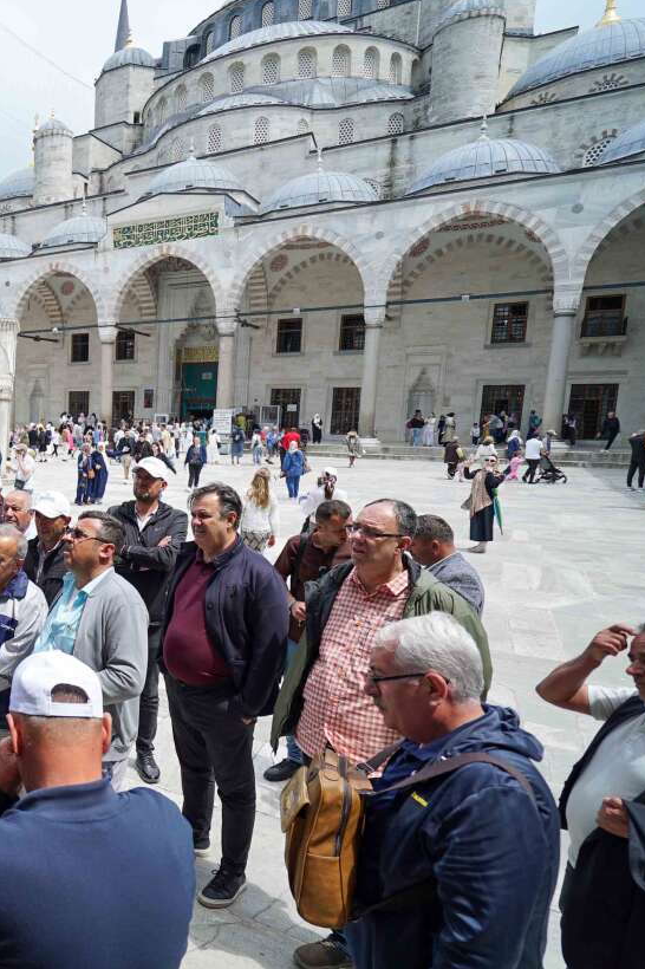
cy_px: 502
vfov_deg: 71.5
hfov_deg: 39.6
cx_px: -97
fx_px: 672
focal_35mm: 25
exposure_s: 1/800
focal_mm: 16
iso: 100
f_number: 4
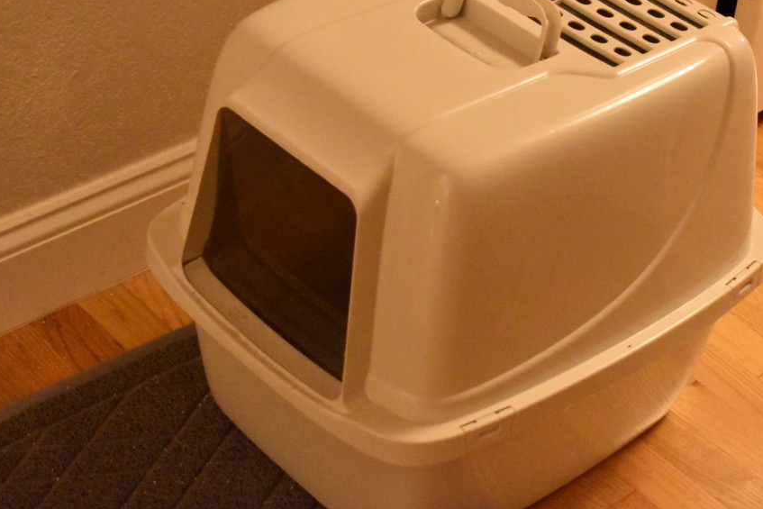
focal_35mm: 88
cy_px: 229
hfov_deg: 23.1
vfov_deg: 15.5
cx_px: 445
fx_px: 1865
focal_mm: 46
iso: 12800
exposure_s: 1/60
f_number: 5.3
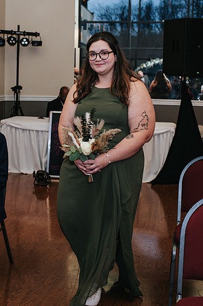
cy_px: 142
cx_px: 55
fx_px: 480
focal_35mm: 57
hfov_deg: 23.7
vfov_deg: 35.3
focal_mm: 35
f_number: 3.2
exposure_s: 1/200
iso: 800
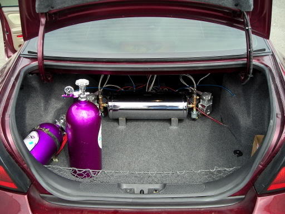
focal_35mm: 38
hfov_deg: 49.0
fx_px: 313
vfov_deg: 37.7
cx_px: 142
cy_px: 107
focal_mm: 6.3
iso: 50
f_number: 3.2
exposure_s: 1/190
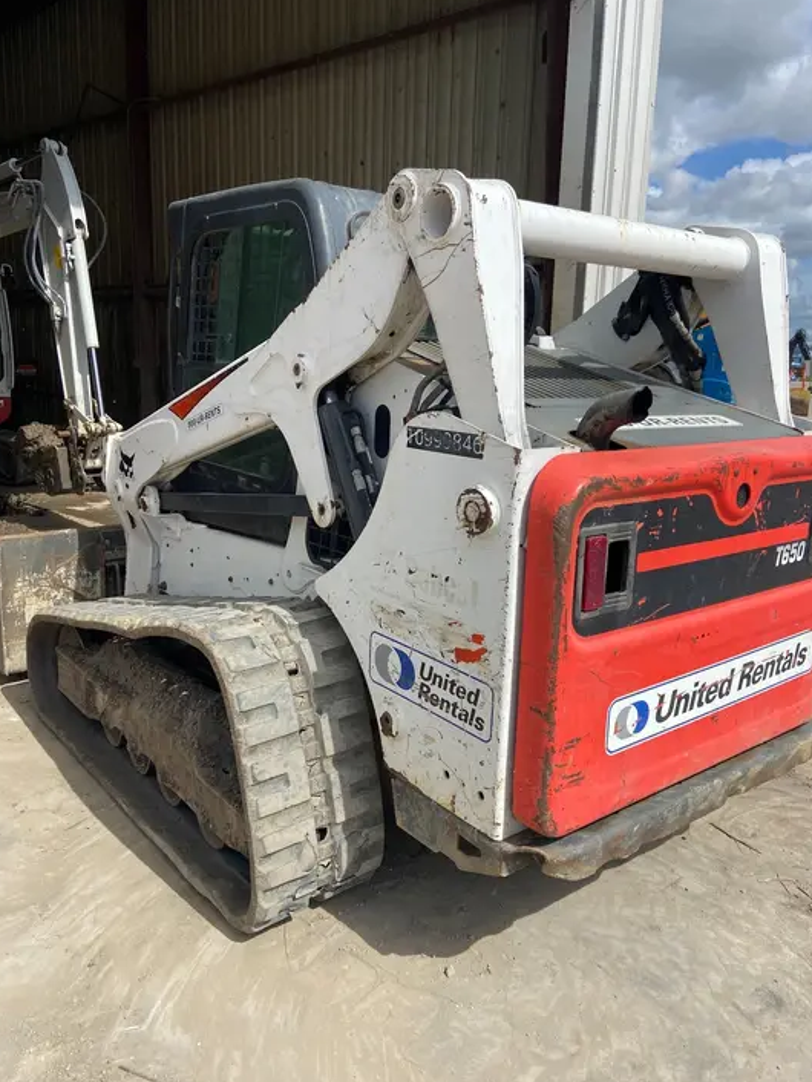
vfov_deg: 65.3
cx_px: 404
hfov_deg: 51.4
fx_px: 844
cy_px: 533
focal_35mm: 27
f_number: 1.8
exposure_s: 1/4274
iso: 32
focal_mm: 4.25
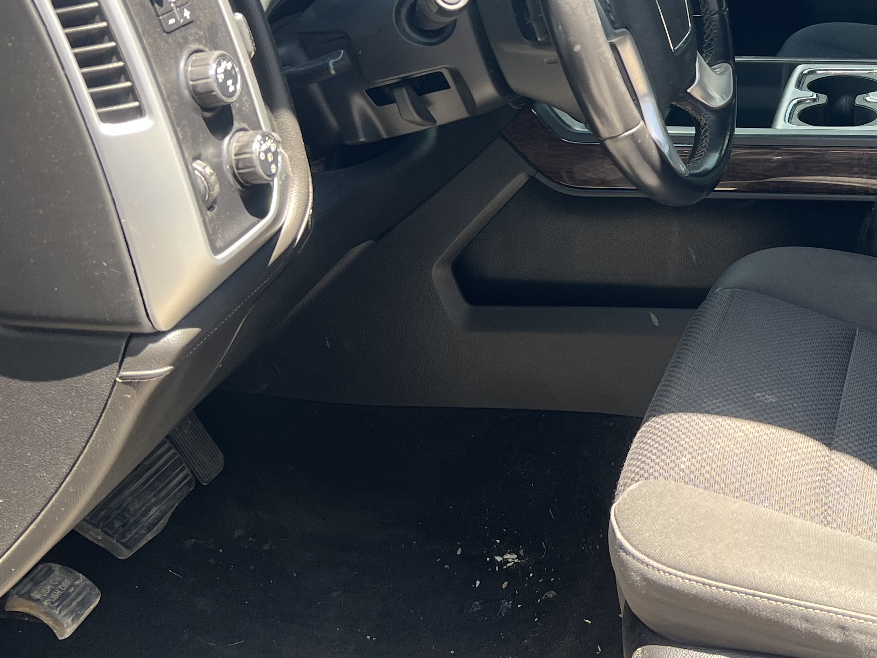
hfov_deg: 33.0
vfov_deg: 25.9
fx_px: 1394
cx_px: 801
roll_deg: +0.2
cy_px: 89
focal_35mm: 55
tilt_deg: -18.7
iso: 50
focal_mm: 5.7
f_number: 1.5
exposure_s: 1/254
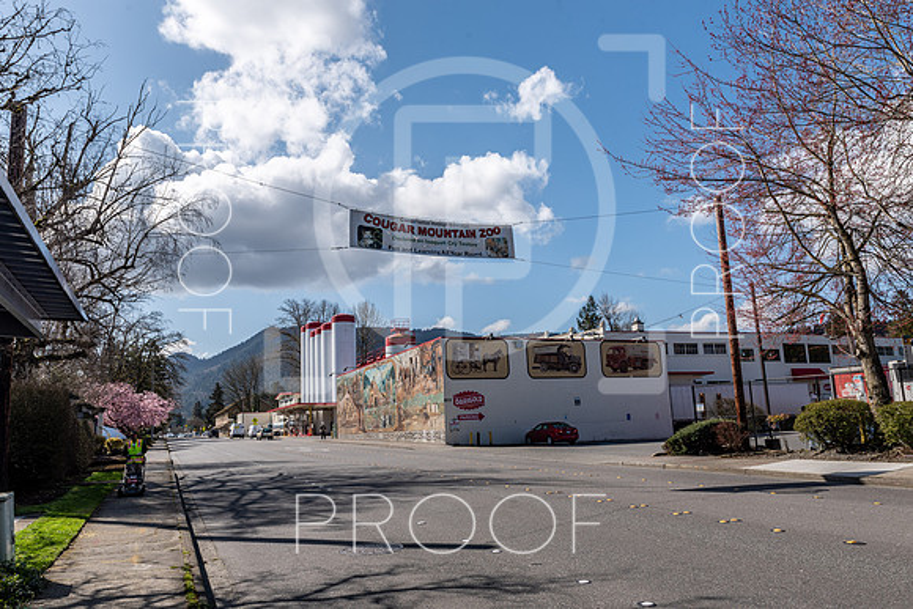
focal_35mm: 25
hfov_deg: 70.4
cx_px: 470
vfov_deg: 50.4
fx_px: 647
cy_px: 321
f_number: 13
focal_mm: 24
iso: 100
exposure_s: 1/250
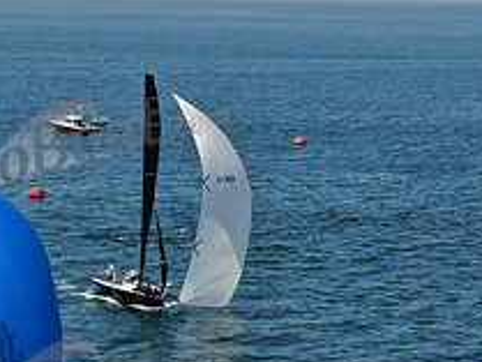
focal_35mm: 133
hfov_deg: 14.8
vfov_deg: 10.9
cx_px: 367
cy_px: 490
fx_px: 1853
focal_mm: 8.6
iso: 100
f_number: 3.8
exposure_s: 1/1000
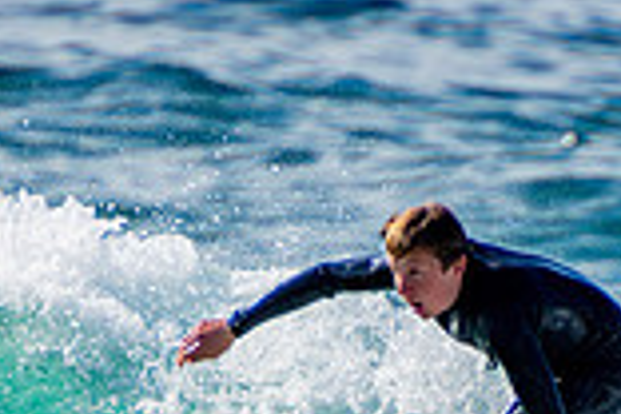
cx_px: 545
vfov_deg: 0.6
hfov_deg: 0.9
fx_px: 38499
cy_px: 754
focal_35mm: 2232
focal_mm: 400
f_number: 5.6
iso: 250
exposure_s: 1/2000
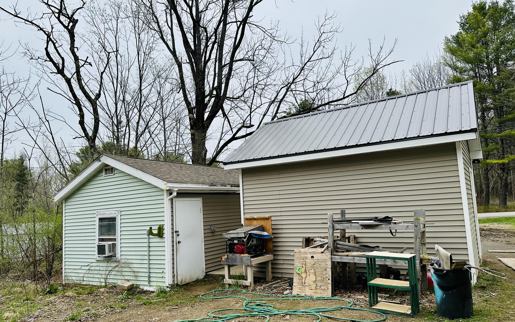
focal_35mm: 26
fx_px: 365
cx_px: 261
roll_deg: +3.4
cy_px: 167
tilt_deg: +6.4
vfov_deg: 47.6
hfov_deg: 70.4
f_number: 1.78
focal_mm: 6.86
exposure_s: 1/4016
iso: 80
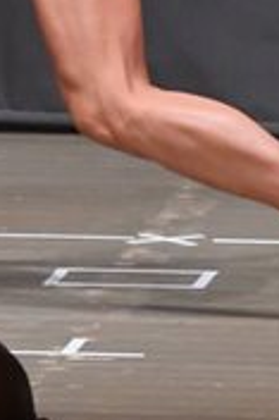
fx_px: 12299
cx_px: -42
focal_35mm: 1056
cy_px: -169
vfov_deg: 2.0
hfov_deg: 1.3
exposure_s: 1/400
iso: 6400
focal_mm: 160
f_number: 5.6
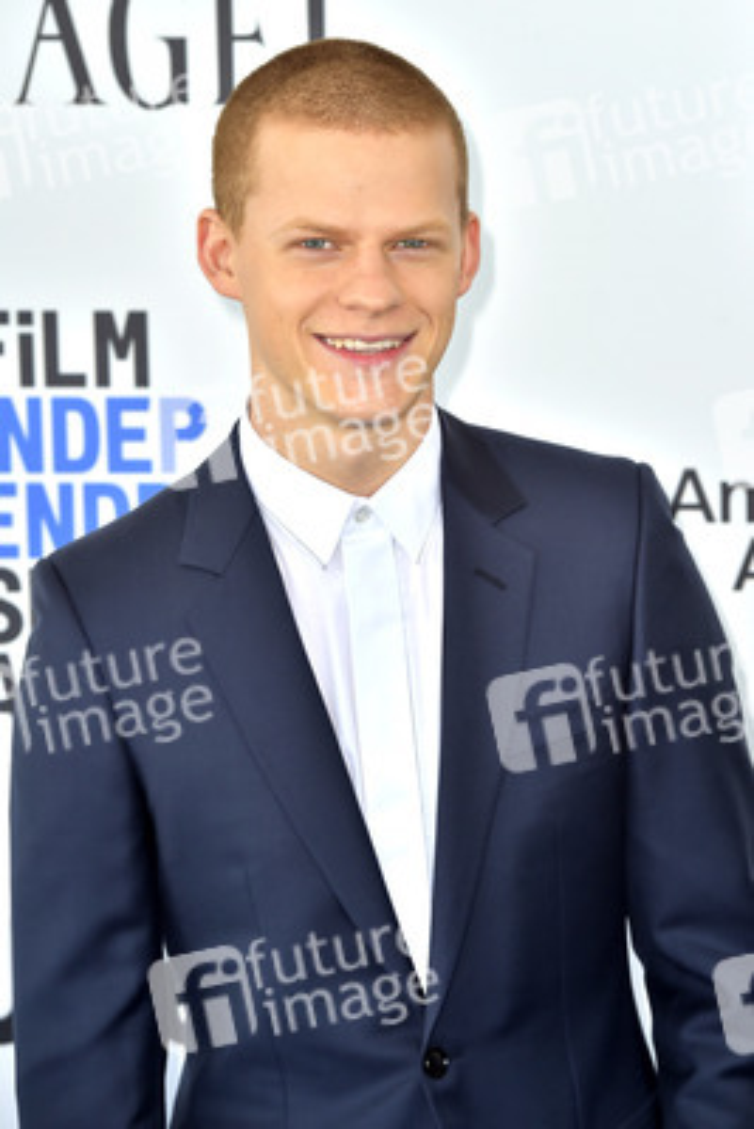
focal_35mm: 160
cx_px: 377
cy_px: 564
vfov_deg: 12.8
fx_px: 5022
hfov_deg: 8.6
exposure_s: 1/320
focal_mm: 160
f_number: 6.3
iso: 500
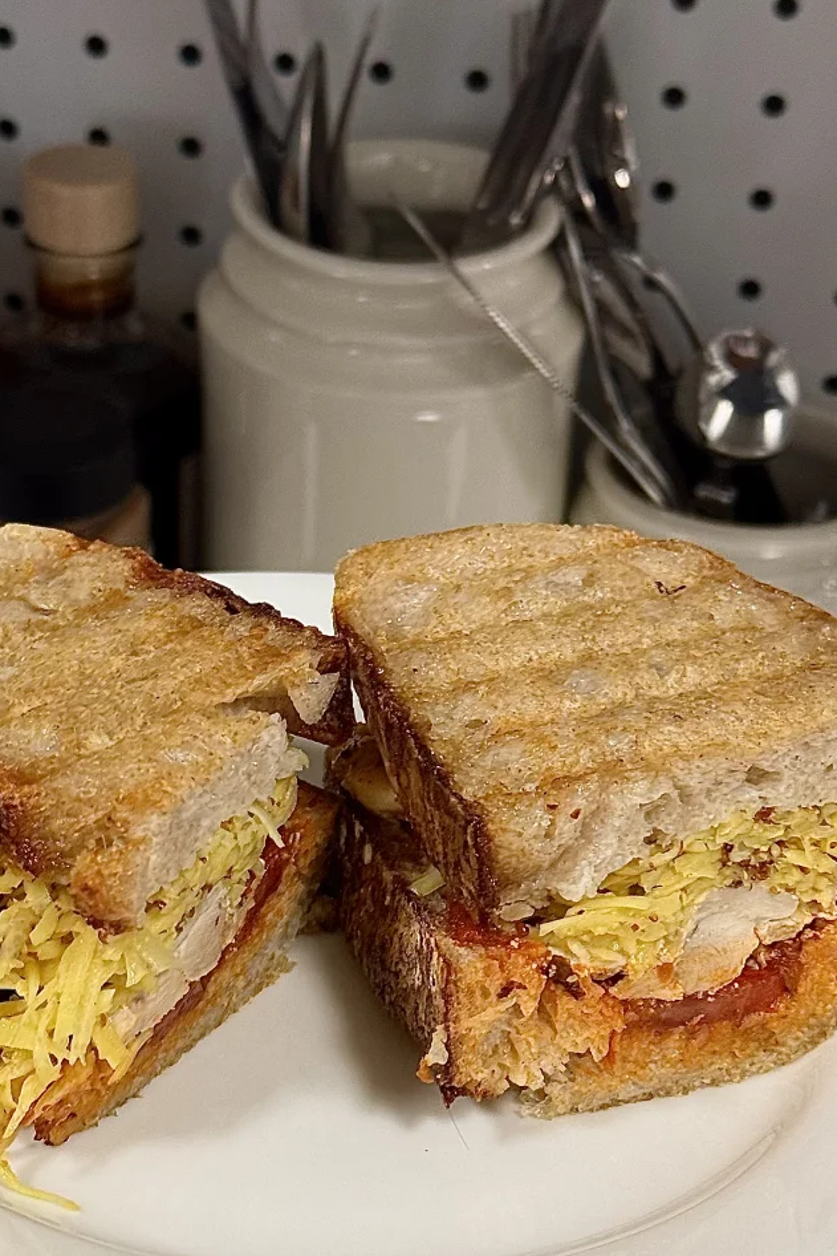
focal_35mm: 76
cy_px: 655
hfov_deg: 17.9
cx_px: 326
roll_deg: -1.5
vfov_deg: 26.6
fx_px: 2649
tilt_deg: -32.5
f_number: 1.78
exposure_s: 1/60
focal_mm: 6.76
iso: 200
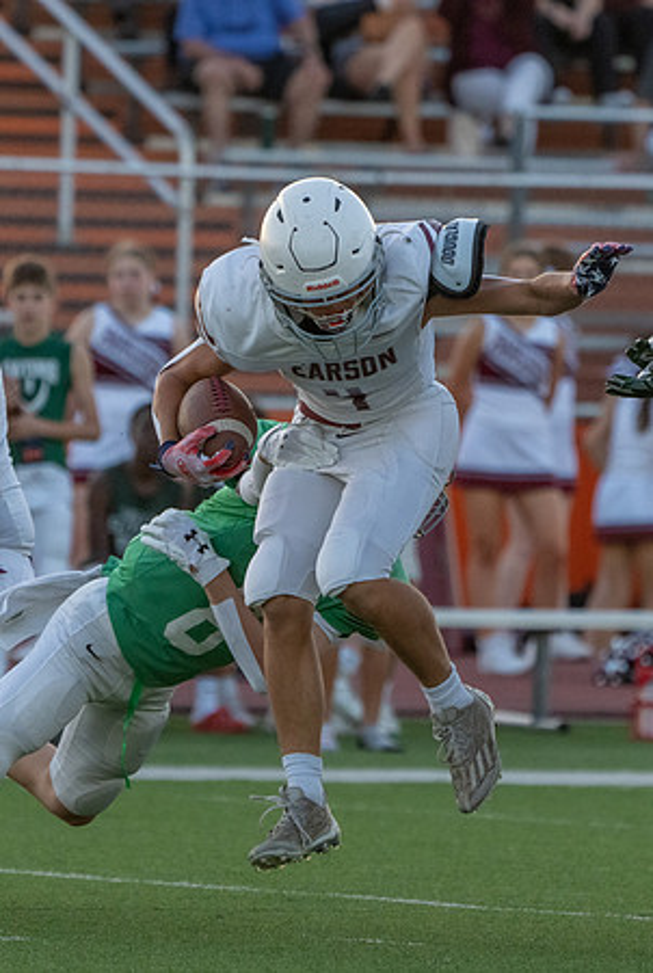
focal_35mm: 666
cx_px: 379
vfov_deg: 3.1
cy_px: 547
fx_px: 18031
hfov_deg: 2.1
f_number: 5.6
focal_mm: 318
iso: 2500
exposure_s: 1/1250
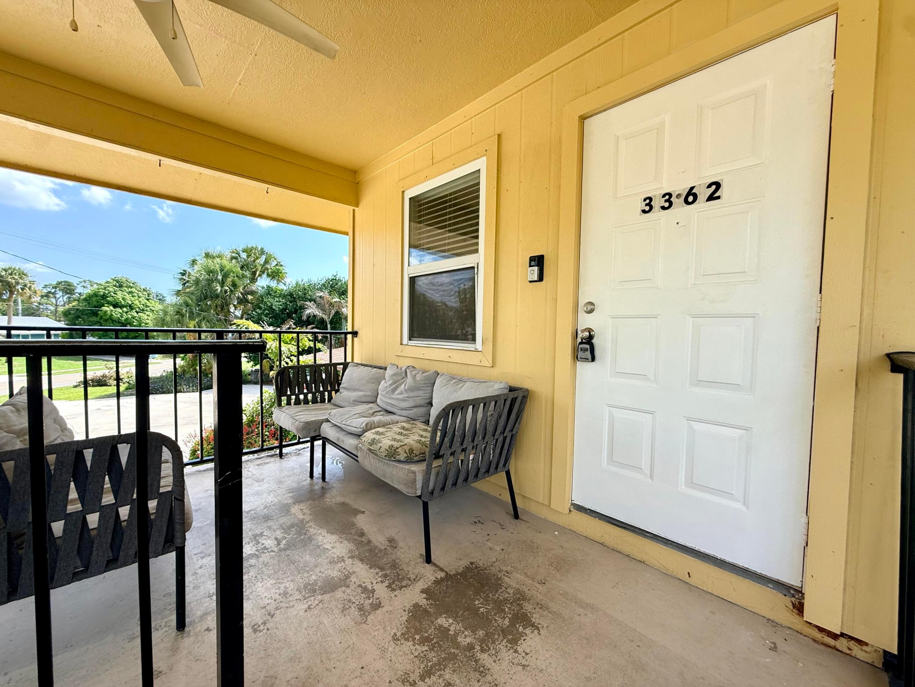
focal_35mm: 14
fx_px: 370
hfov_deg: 102.1
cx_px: 458
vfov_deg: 85.7
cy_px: 344
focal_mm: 2.22
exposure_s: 1/694
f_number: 2.2
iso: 64
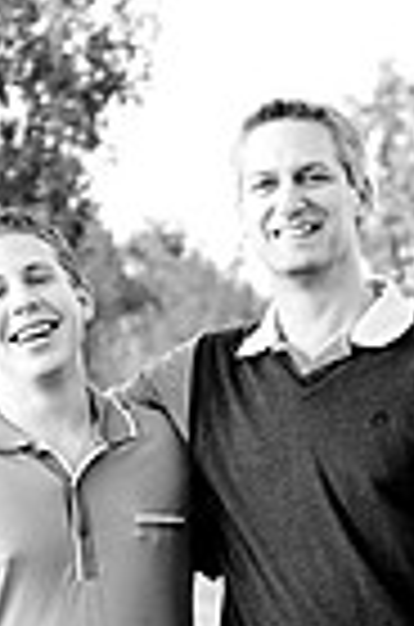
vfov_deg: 13.9
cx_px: 205
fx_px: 2531
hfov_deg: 9.4
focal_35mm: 146
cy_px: 640
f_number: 2.8
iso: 400
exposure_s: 1/200
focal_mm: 45
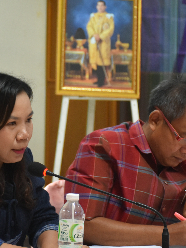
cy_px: 142
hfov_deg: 7.8
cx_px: 55
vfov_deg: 10.4
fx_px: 1361
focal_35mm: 190
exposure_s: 1/60
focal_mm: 66
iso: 1250
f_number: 5
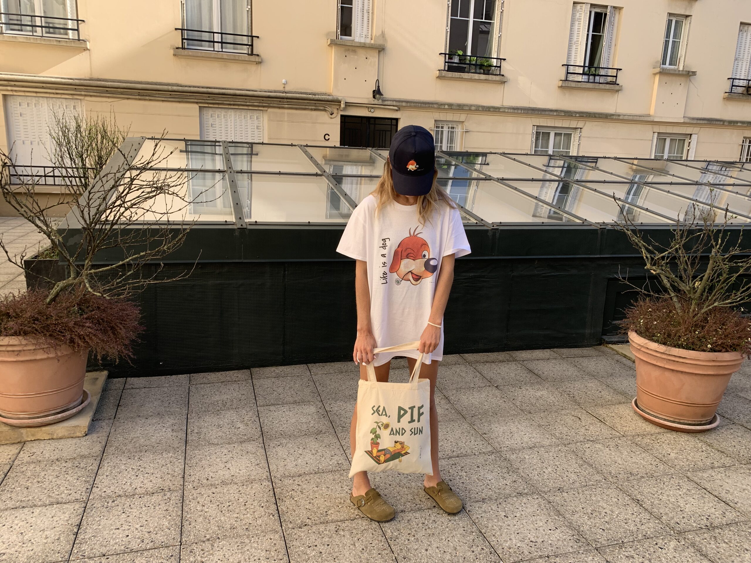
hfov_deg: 67.3
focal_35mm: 26
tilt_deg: -13.5
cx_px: 376
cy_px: 282
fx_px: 564
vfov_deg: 53.1
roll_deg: -2.4
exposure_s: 1/743
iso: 25
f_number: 1.8
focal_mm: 4.25
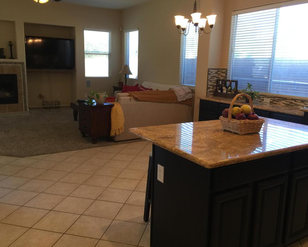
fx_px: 283
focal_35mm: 31
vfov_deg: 47.1
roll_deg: -1.6
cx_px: 151
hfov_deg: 57.2
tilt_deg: -11.1
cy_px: 122
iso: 40
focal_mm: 4.15
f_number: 2.2
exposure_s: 1/15
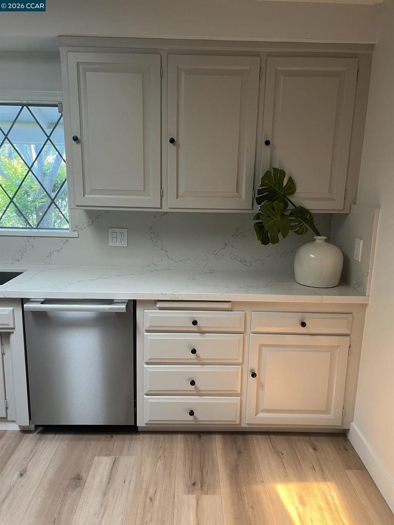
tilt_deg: -14.3
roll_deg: -1.0
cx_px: 197
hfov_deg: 53.1
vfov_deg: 67.3
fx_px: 395
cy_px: 262
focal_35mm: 26
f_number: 1.6
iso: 125
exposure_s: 1/70
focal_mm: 5.1
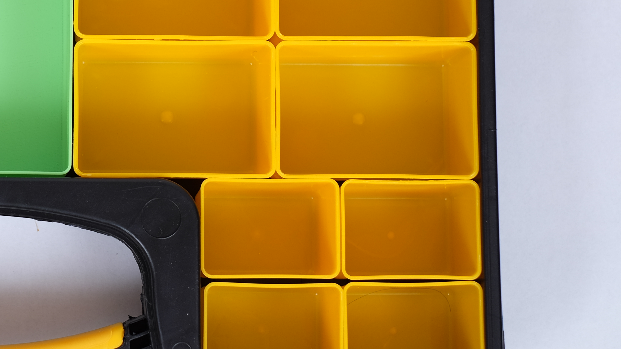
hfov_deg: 17.5
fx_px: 1960
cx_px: -41
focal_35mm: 119
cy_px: 2
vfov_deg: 10.1
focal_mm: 35
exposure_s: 1/180
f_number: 4
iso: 200
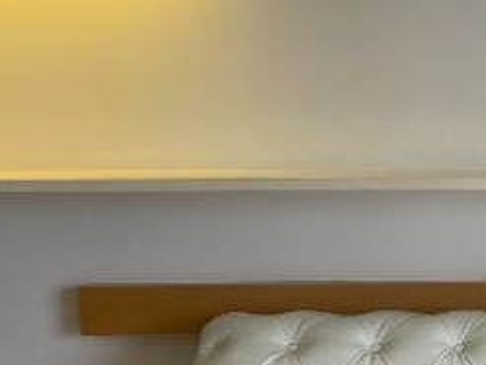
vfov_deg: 13.9
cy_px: 345
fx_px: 1474
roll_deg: +0.7
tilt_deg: -9.6
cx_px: 684
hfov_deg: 17.2
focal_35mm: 105
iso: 40
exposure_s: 1/100
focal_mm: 5.1
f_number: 1.6
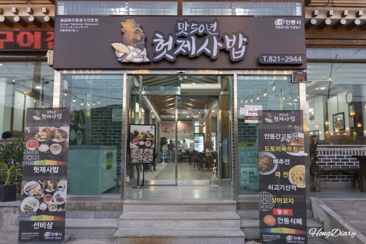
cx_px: 183
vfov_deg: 46.4
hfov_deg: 65.5
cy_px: 122
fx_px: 285
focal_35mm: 28
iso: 2500
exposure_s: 1/160
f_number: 4
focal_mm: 28
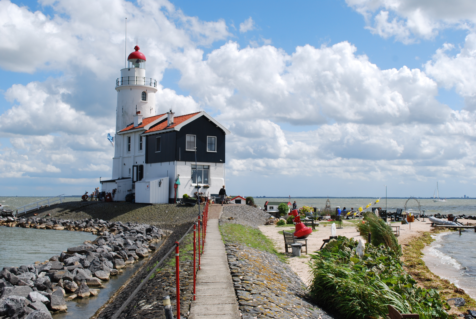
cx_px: 238
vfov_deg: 30.9
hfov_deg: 44.9
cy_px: 160
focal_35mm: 44
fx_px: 576
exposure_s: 1/320
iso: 100
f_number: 9
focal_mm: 29
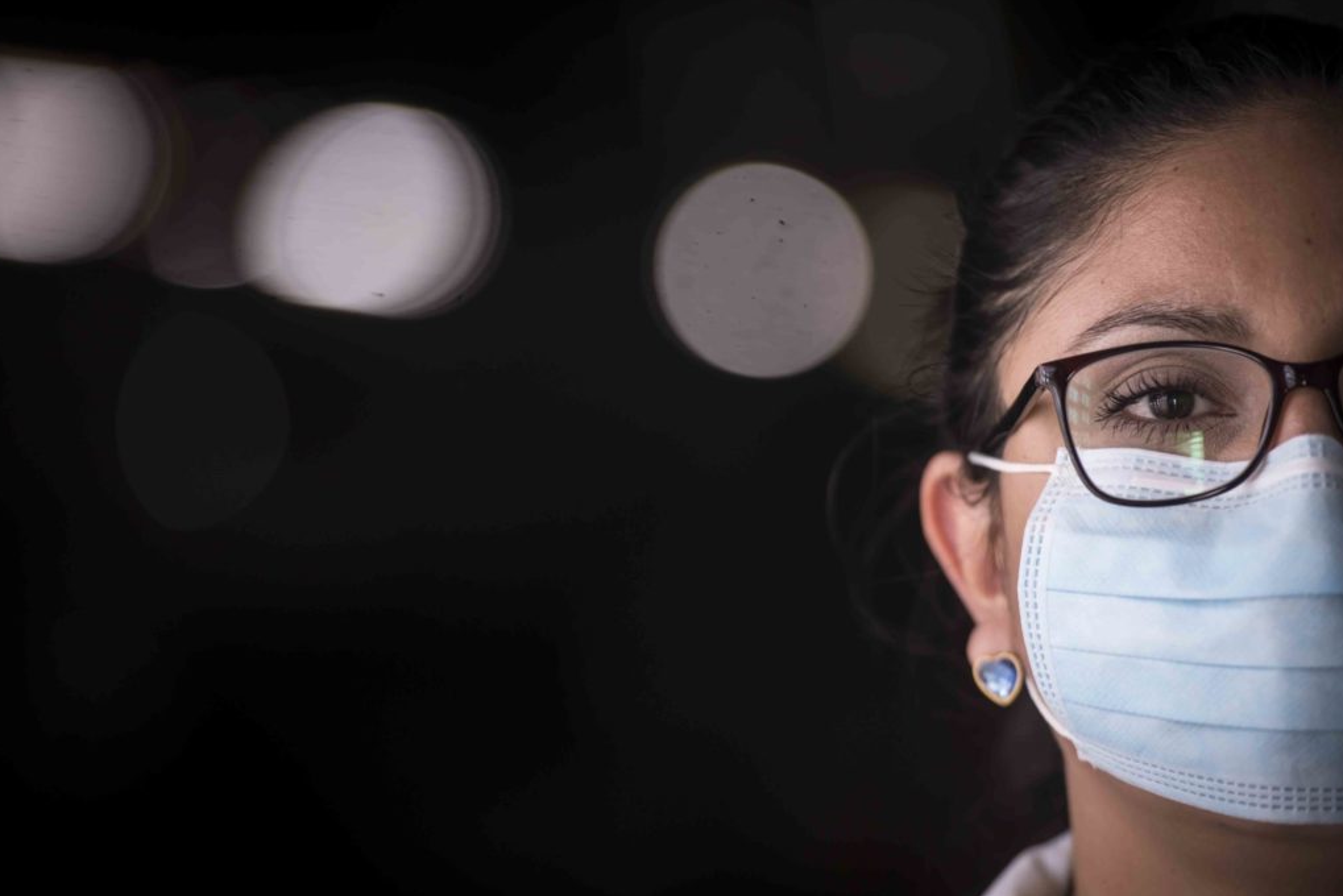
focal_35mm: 210
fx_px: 7836
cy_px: 464
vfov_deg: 6.5
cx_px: 687
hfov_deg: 9.8
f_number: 2.8
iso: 640
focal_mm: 200
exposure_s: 1/250
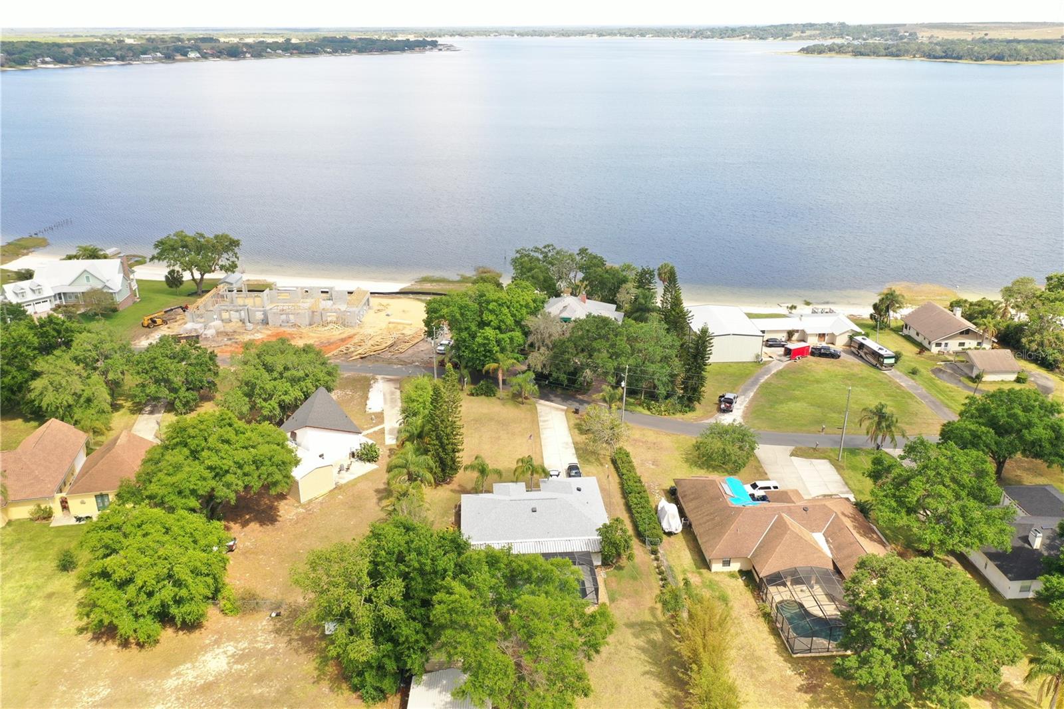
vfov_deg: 46.4
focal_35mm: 28
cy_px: 354
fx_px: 827
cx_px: 532
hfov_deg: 65.5
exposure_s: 1/40
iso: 100
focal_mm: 10.26
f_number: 4
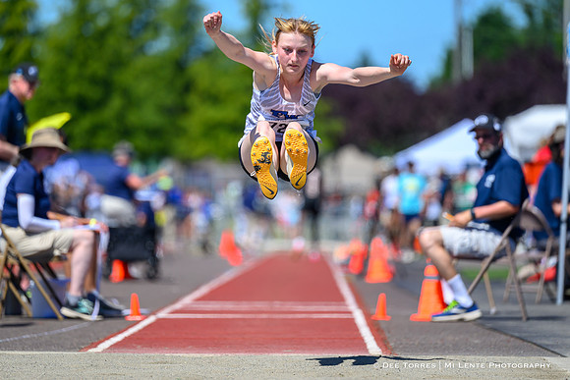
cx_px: 269
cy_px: 123
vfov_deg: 5.1
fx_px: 4304
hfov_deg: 7.6
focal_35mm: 272
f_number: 2.8
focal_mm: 200
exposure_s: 1/2500
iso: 125
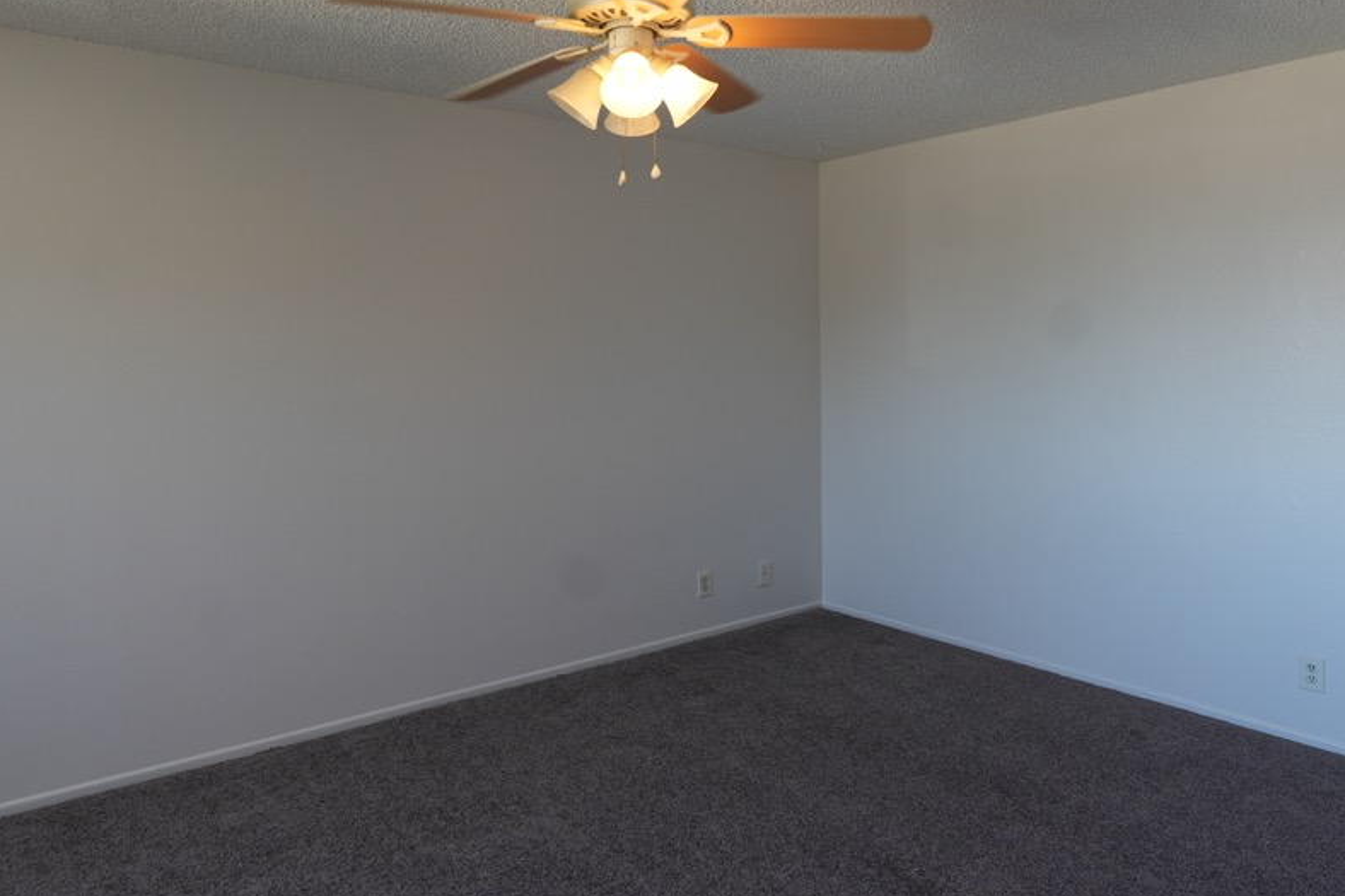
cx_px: 666
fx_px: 1001
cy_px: 351
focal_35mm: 27
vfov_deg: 47.9
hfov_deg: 67.8
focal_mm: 16.5
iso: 125
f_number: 4
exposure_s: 1/30
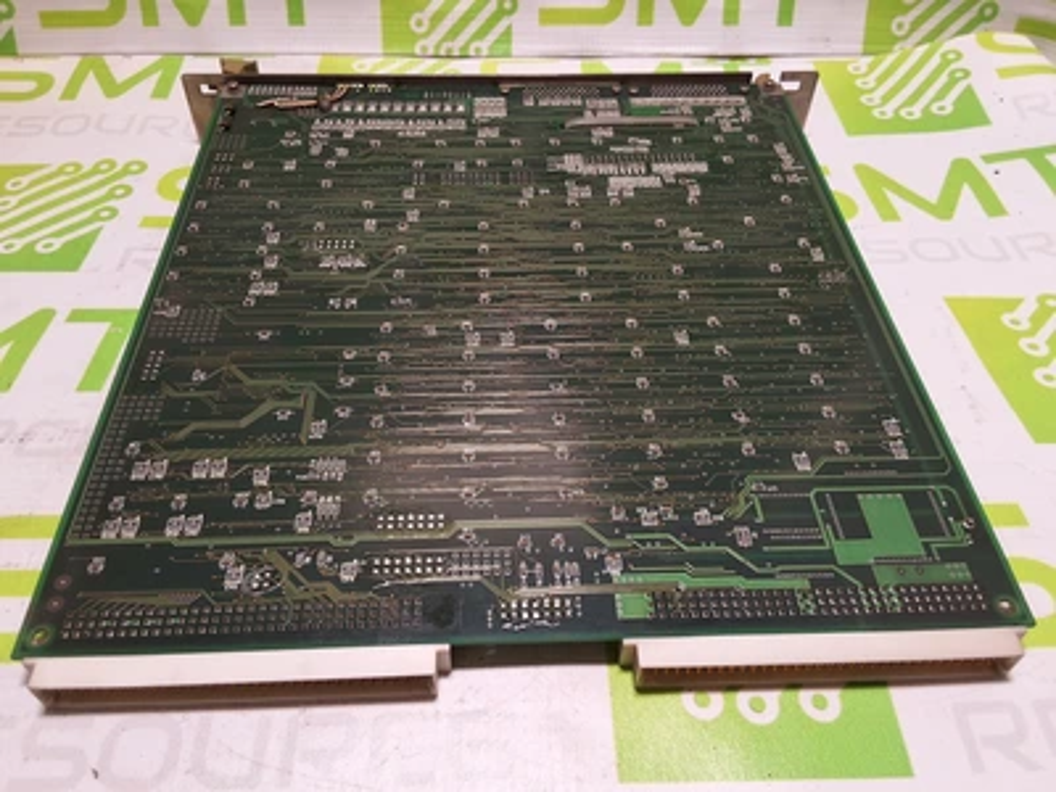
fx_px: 854
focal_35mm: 28
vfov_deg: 49.7
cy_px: 396
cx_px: 528
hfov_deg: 63.4
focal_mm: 2.91
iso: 40
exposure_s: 1/120
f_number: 1.9
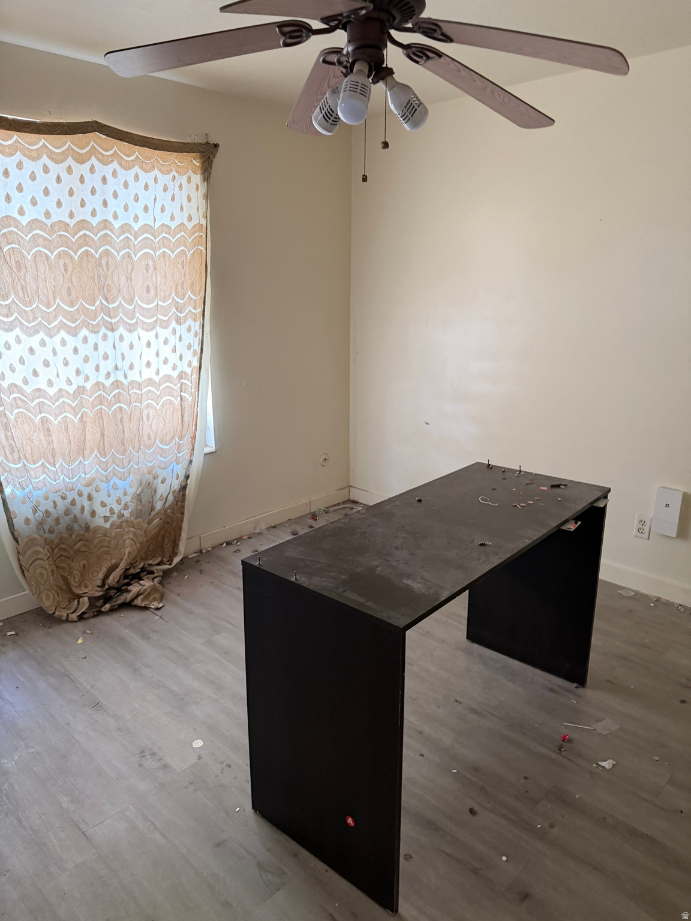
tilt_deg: -16.8
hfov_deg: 56.8
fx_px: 639
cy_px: 460
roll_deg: +0.7
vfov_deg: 71.6
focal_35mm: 24
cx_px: 346
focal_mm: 6.76
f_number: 1.78
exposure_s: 1/60
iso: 400
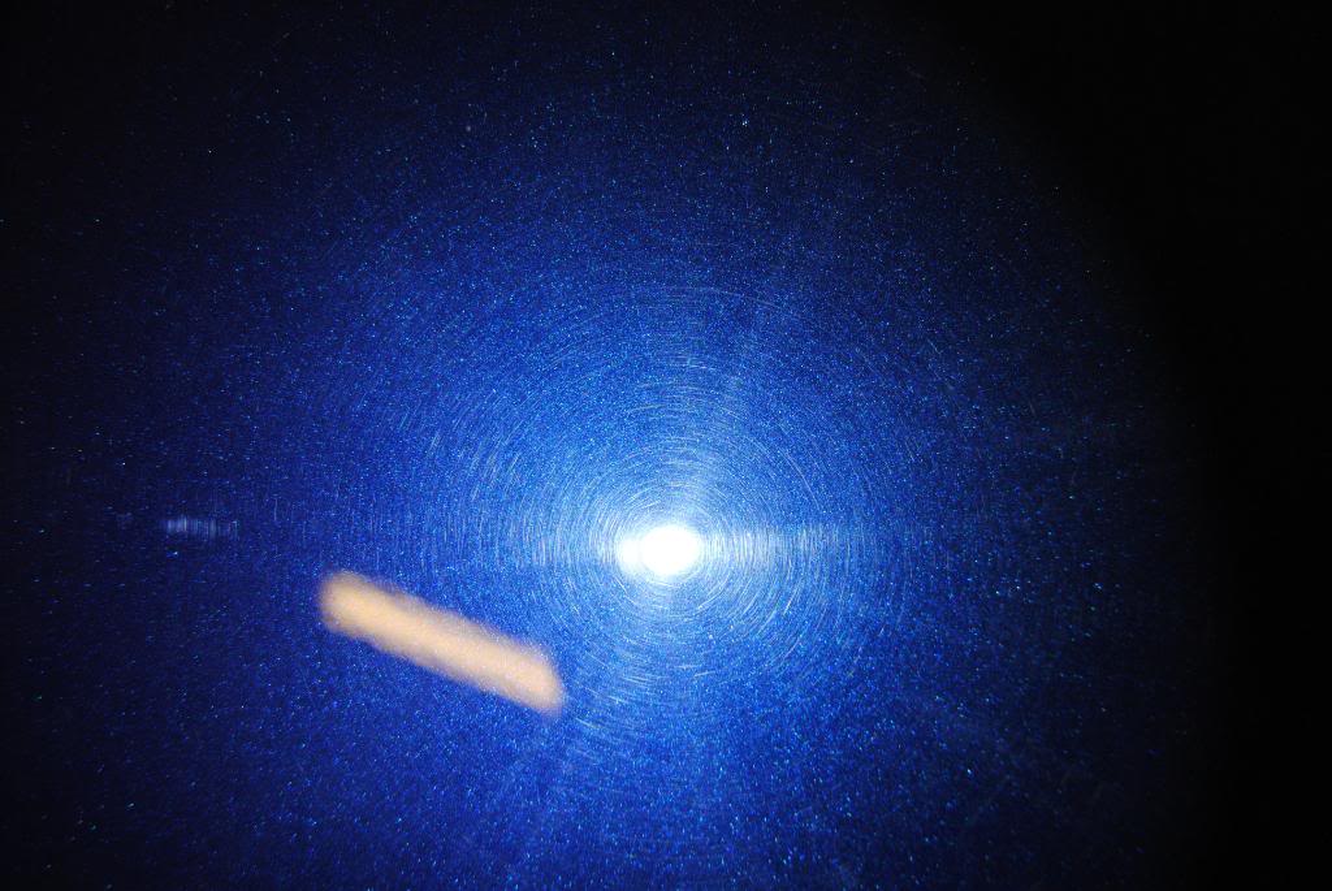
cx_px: 666
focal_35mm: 42
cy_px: 446
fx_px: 1556
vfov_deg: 32.0
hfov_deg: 46.4
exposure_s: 1/80
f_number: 4.2
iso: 200
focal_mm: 28
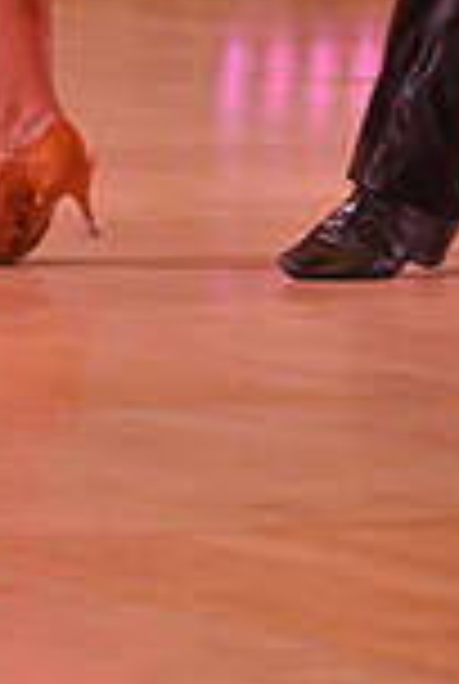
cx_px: 236
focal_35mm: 610
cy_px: -603
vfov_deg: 3.4
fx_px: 11613
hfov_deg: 2.3
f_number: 5
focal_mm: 160
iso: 2000
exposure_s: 1/400
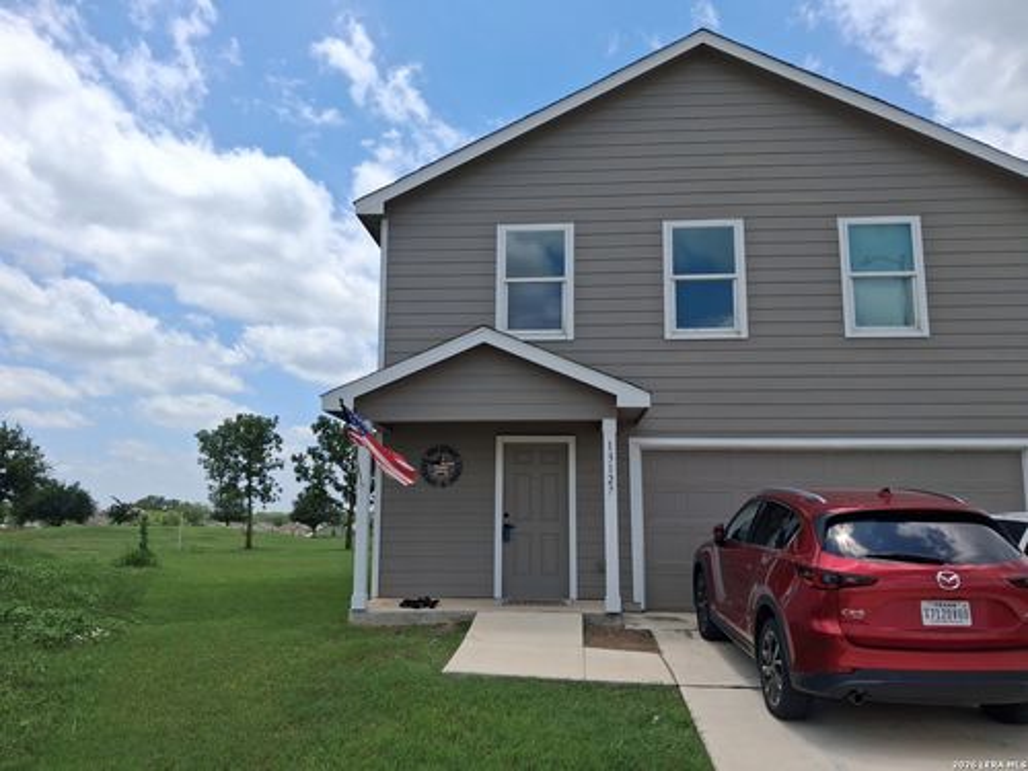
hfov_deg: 65.3
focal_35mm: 27
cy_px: 386
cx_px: 514
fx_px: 802
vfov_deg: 51.4
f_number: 1.8
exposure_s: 1/850
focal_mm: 4
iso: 25
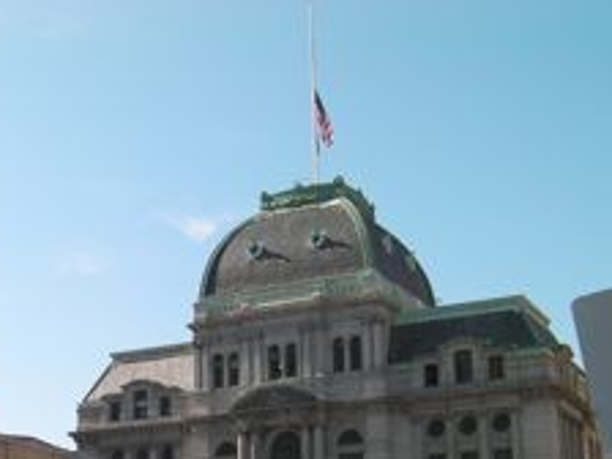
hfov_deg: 27.9
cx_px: 115
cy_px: 404
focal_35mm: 68
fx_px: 1202
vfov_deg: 21.2
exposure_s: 1/453
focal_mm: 6.8
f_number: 3.5
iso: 50
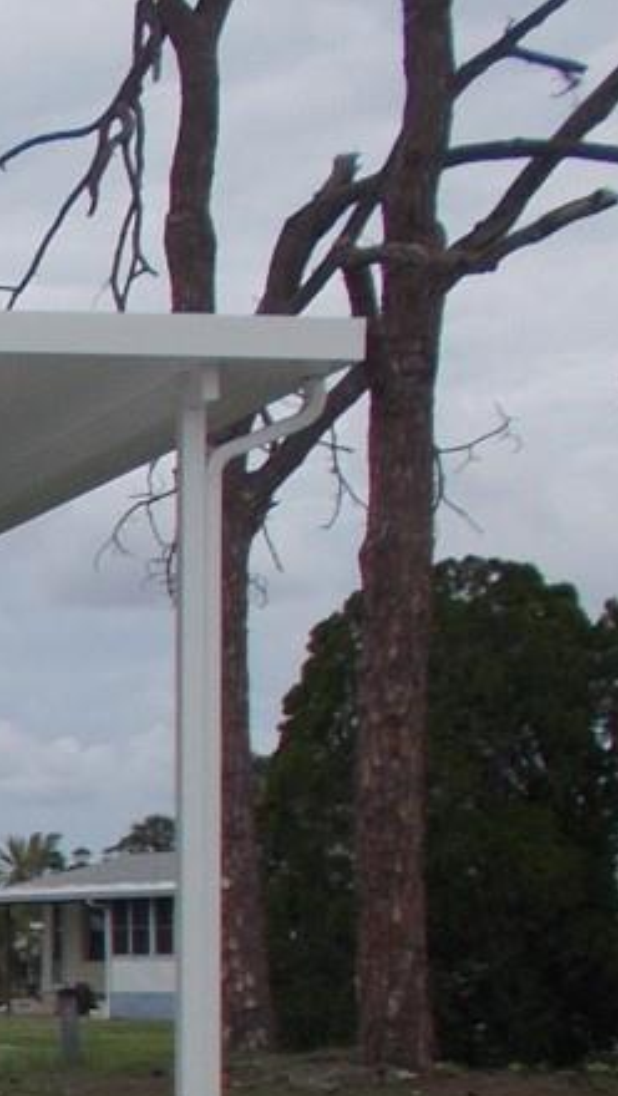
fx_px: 2996
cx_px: -1086
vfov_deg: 20.4
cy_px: 971
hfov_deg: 9.7
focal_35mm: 103
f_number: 8
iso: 80
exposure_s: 1/320
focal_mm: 4.6
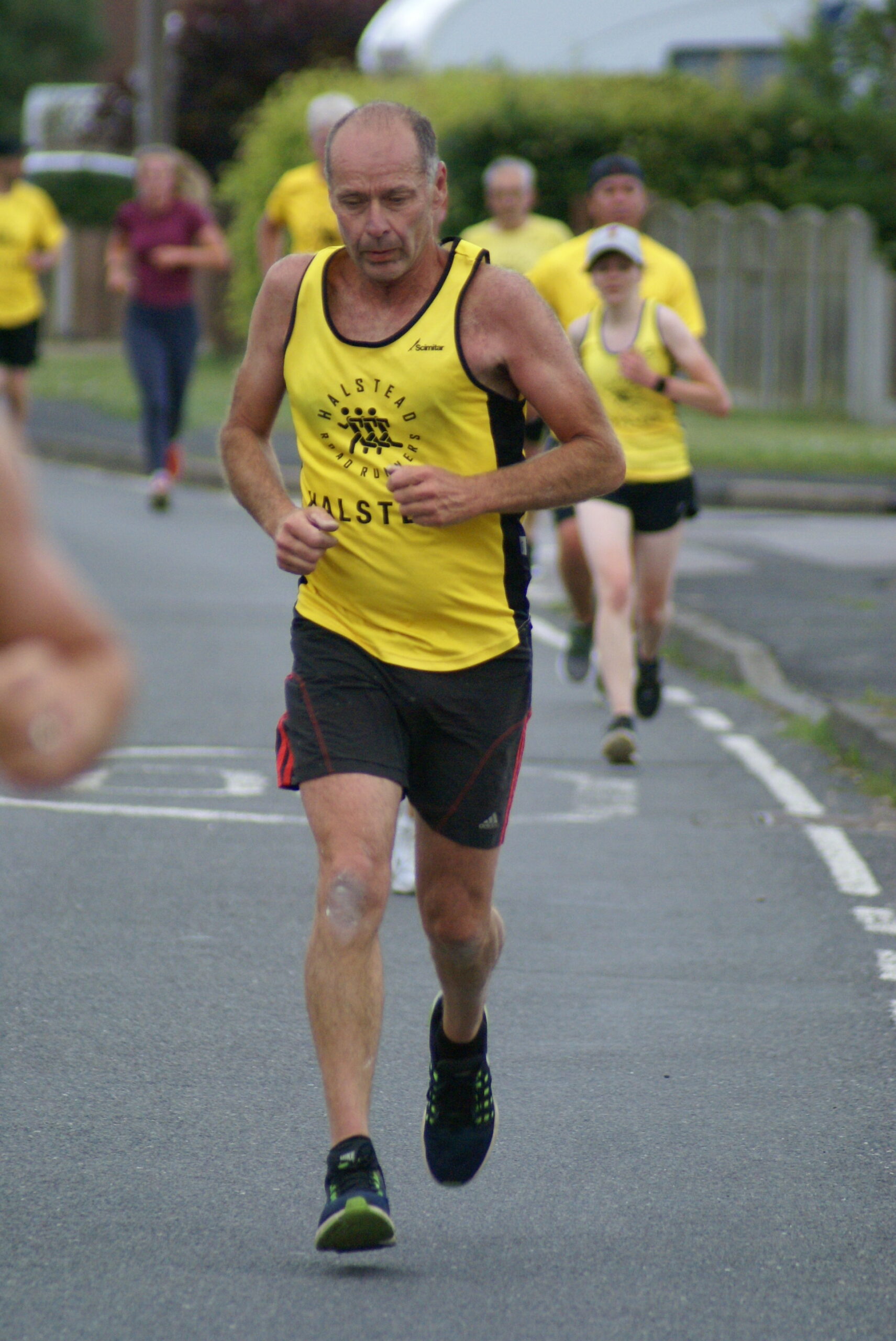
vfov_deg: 4.6
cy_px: 670
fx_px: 16769
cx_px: 448
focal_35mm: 450
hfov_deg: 3.1
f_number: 5.6
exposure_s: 1/250
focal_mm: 300
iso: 800
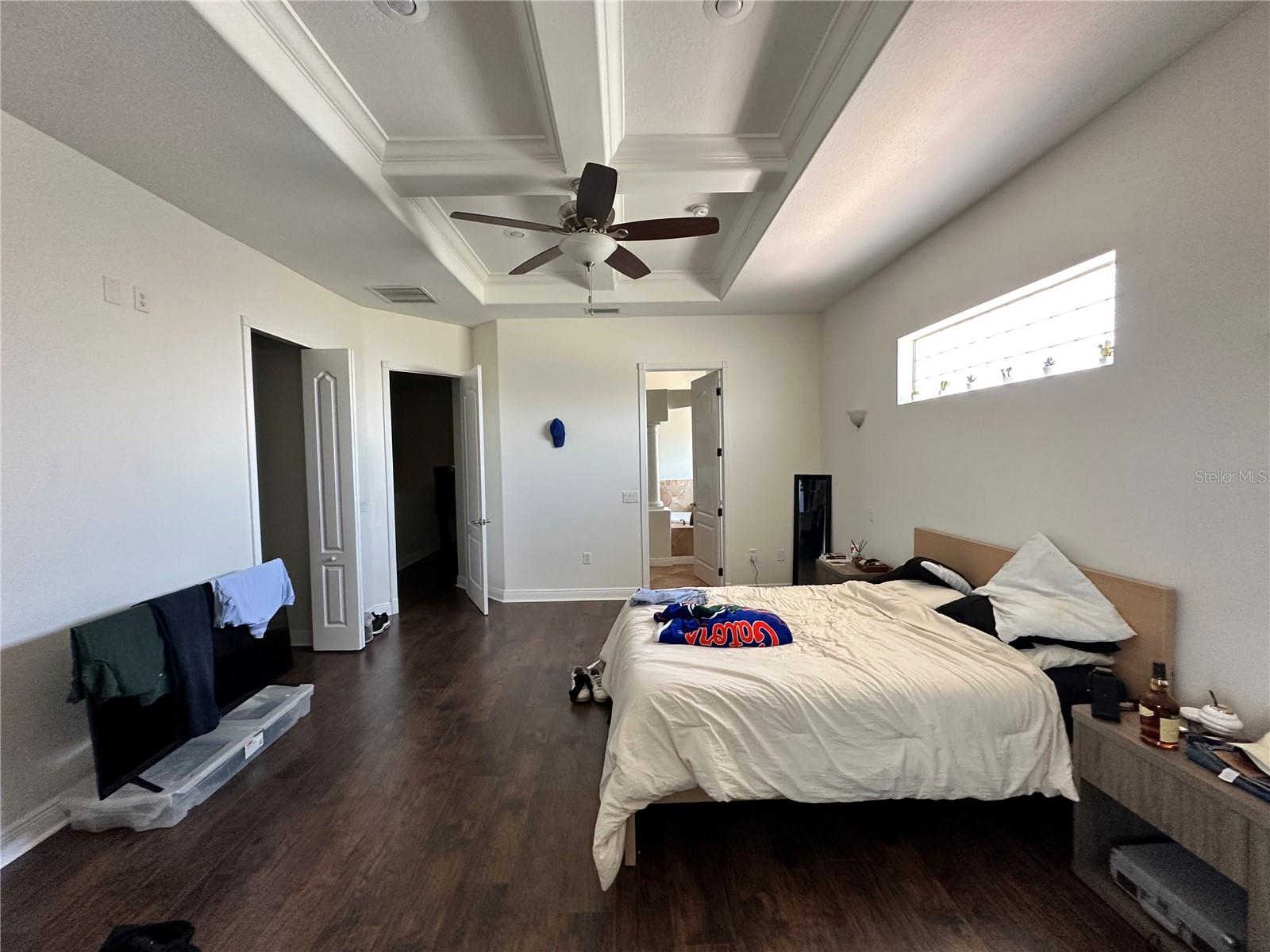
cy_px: 476
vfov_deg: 85.7
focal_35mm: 14
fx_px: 514
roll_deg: +0.6
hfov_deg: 102.1
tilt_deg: +0.9
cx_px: 635
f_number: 2.2
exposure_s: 1/99
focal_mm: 2.22
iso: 250
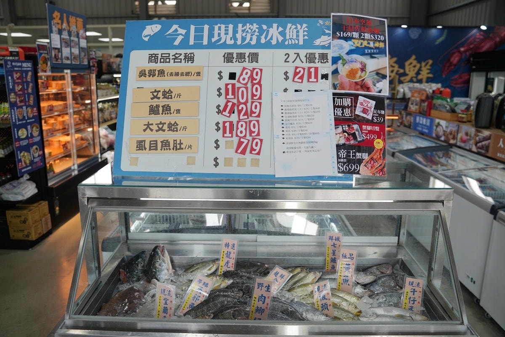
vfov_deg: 46.4
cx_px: 252
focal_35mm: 28
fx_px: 393
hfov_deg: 65.5
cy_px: 168
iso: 320
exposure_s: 1/160
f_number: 4
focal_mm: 28
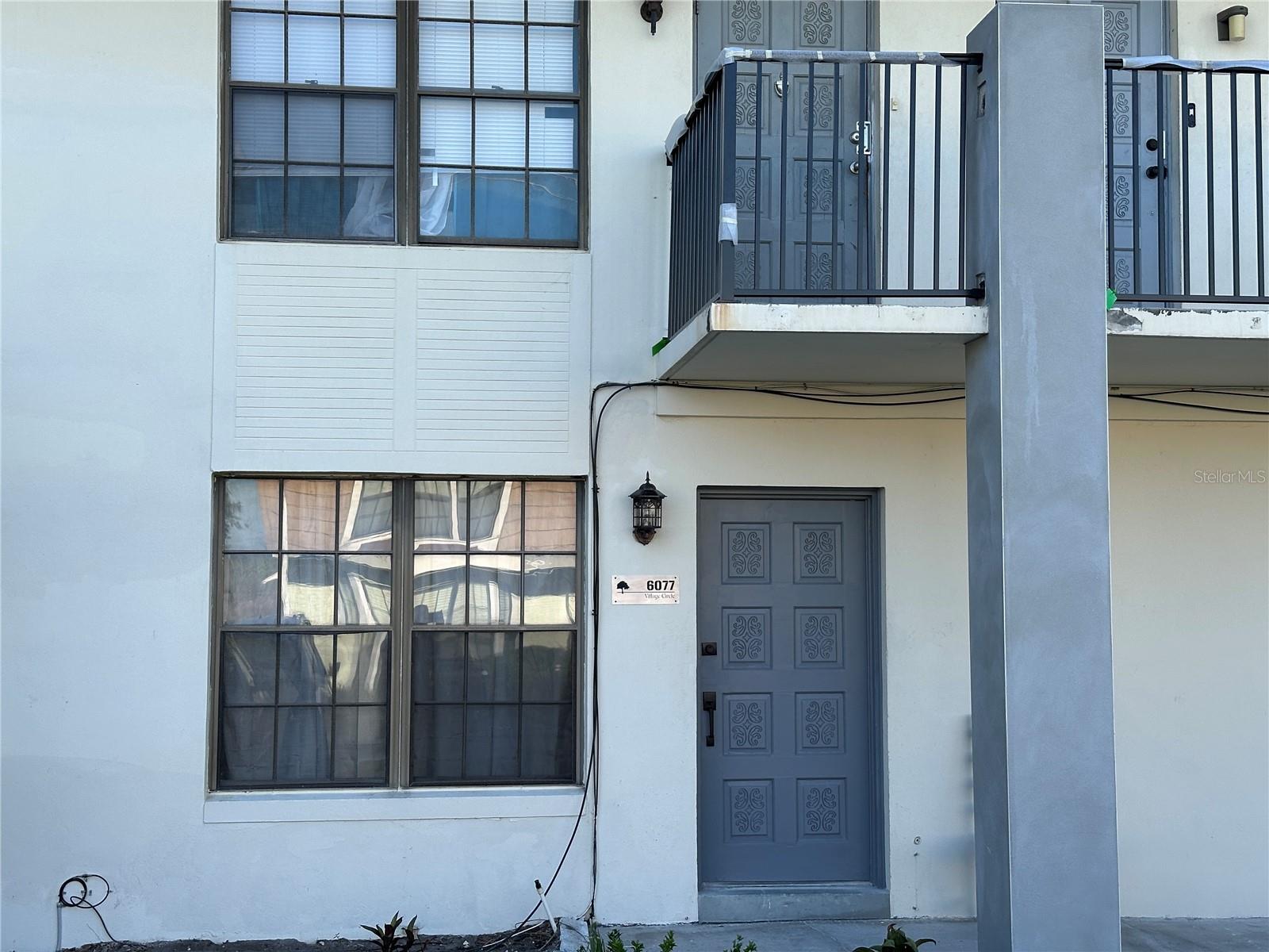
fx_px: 1760
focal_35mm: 48
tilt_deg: +3.9
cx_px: 634
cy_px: 476
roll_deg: -0.1
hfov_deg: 39.7
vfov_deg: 30.3
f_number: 1.78
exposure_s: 1/944
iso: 64
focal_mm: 6.86
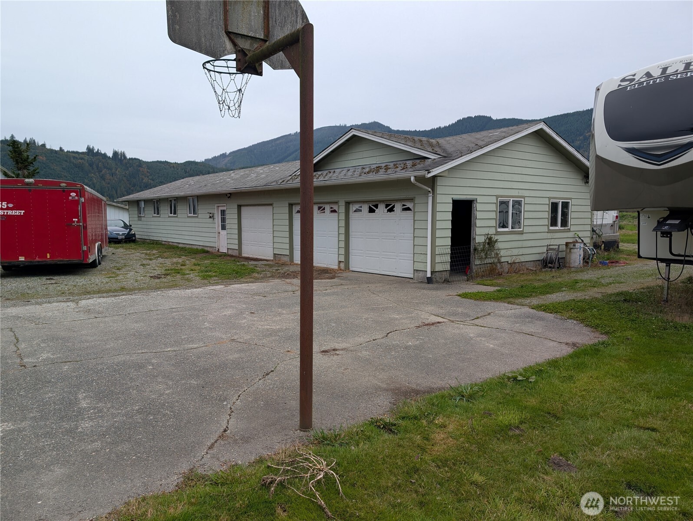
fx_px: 481
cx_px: 346
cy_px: 260
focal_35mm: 24
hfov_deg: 71.5
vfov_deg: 56.9
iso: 22
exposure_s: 1/359
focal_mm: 6.9
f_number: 1.68
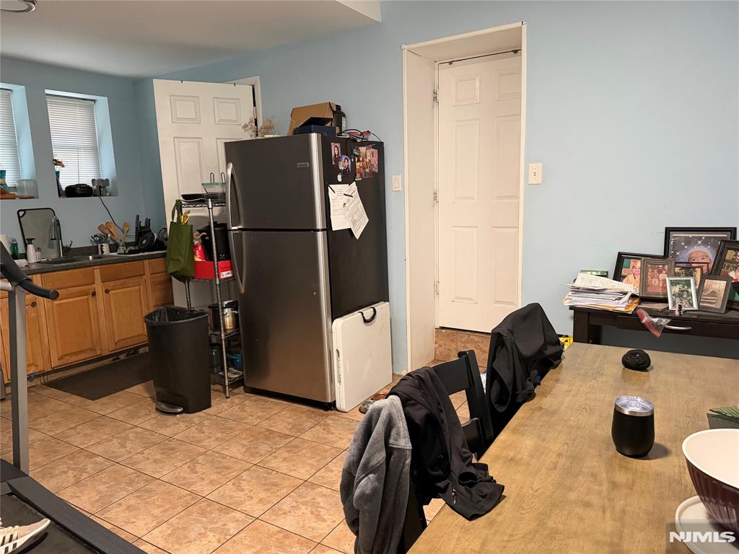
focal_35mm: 24
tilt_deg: -9.4
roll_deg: +2.7
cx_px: 370
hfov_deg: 71.6
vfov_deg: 56.8
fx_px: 512
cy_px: 277
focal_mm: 6.76
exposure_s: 1/60
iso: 640
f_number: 1.78
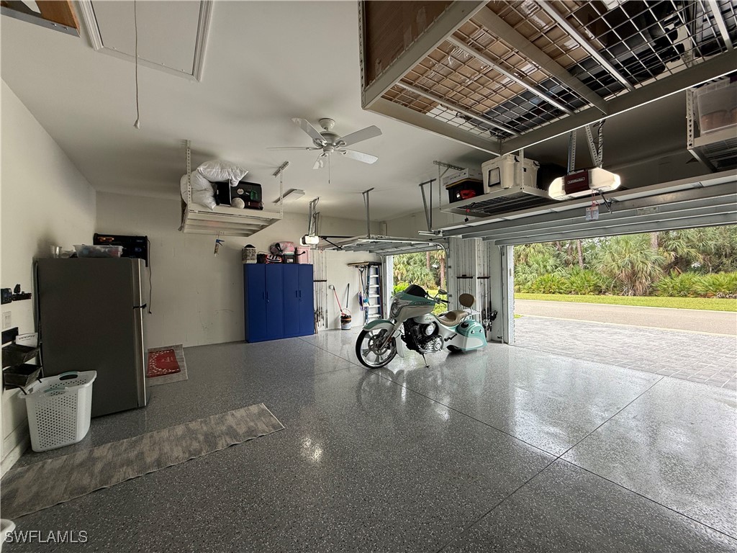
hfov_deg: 102.1
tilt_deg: -1.0
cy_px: 276
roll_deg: +0.8
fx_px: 298
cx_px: 368
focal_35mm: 14
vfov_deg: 85.7
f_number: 2.2
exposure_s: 1/120
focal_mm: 2.22
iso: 100
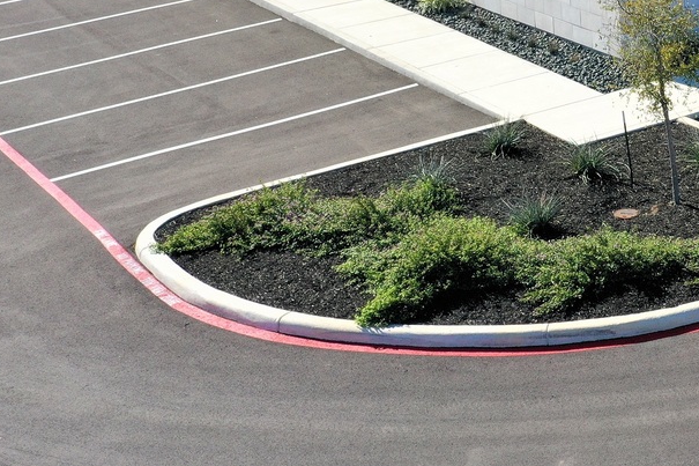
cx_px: 891
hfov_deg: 24.0
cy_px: -39
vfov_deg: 17.6
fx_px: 1456
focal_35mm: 75
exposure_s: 1/400
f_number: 5.6
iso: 100
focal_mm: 10.26
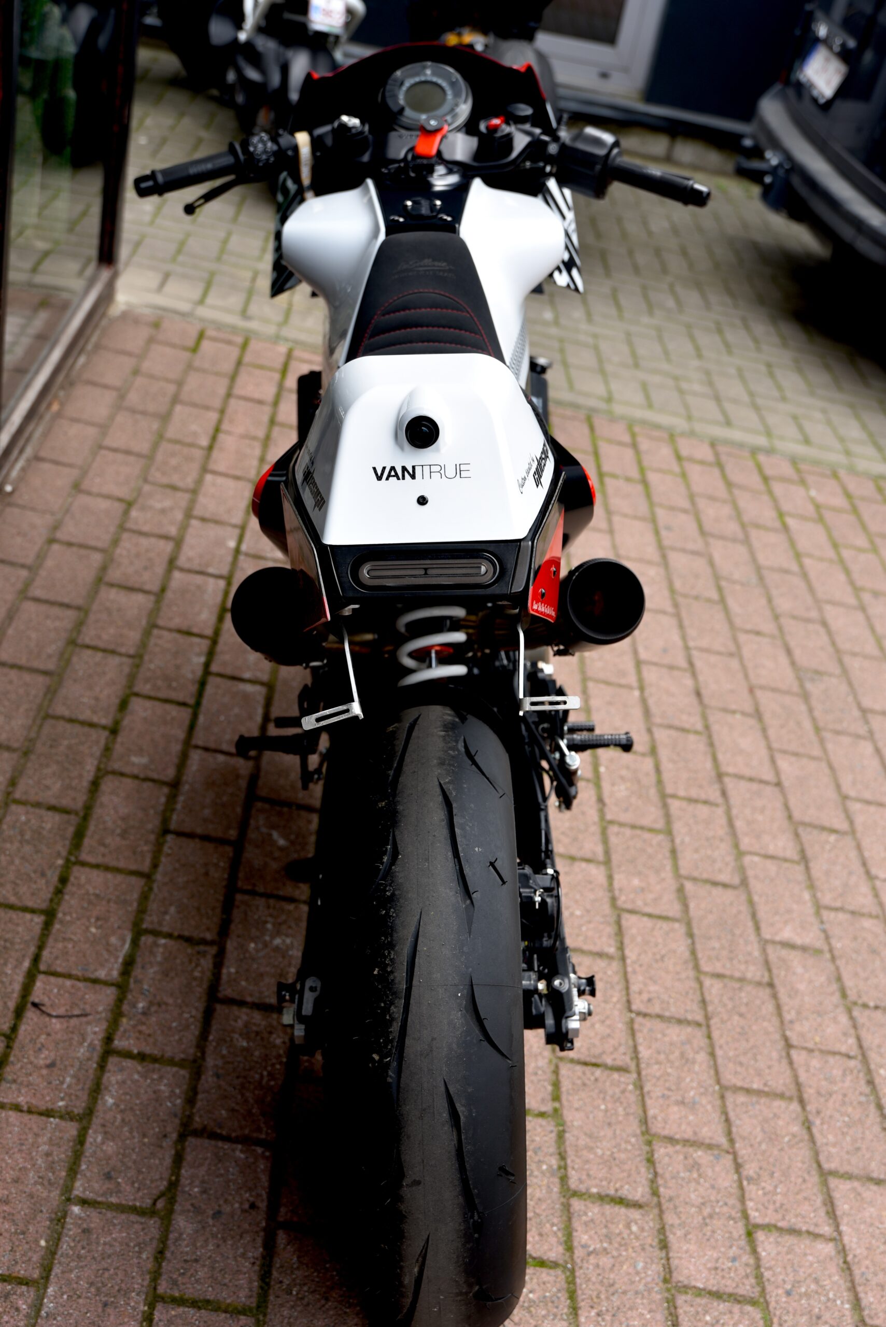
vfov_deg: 42.7
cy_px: 664
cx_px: 443
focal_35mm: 46
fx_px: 1696
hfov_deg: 29.3
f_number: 5
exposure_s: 1/100
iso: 100
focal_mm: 46
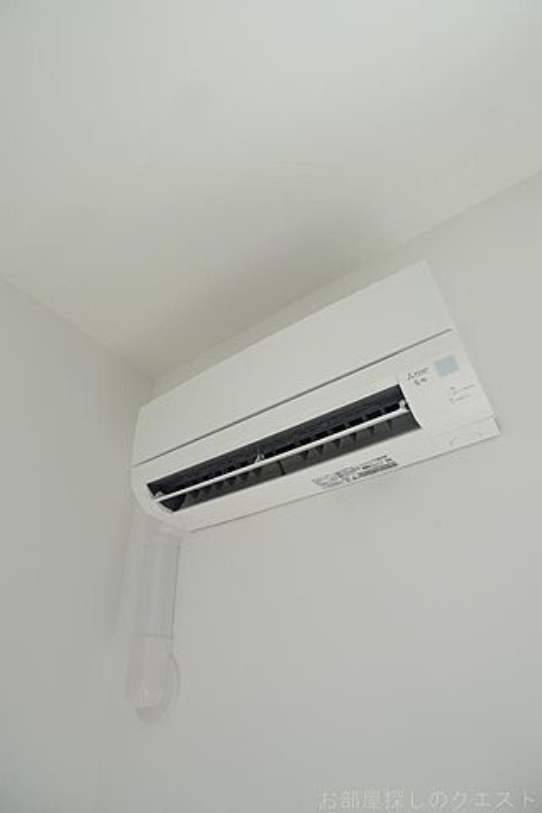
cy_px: 406
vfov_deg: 73.7
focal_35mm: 24
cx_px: 271
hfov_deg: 53.1
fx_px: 542
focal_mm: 5.1
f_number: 2
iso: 80
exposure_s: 1/60
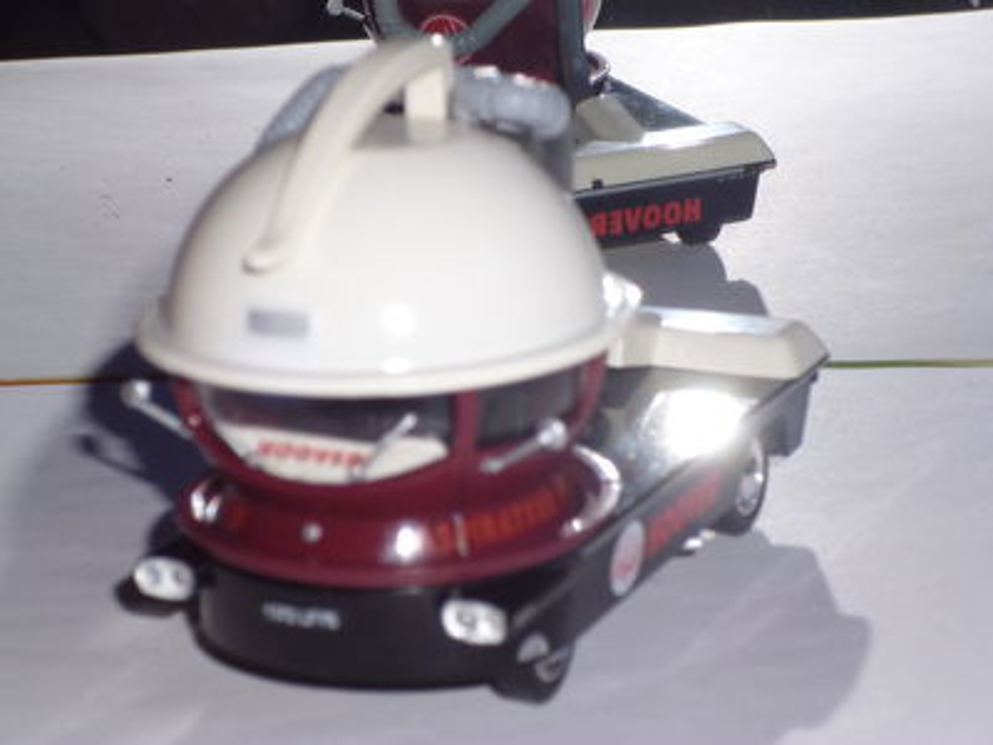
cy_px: 372
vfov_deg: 15.1
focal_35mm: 98
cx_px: 496
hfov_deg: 20.0
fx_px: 2811
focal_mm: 17.5
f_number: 6.2
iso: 160
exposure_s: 1/60
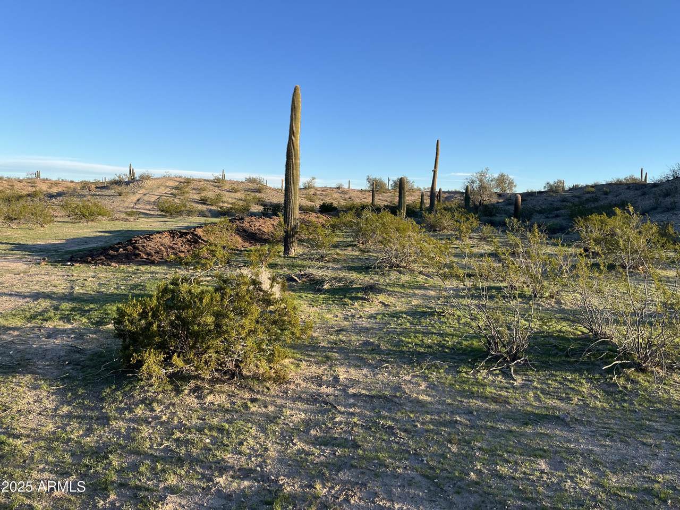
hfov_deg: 67.3
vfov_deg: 53.1
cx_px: 340
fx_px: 511
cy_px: 255
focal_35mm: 26
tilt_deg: -4.0
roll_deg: -1.3
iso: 50
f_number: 1.6
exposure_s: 1/1404
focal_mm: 5.1
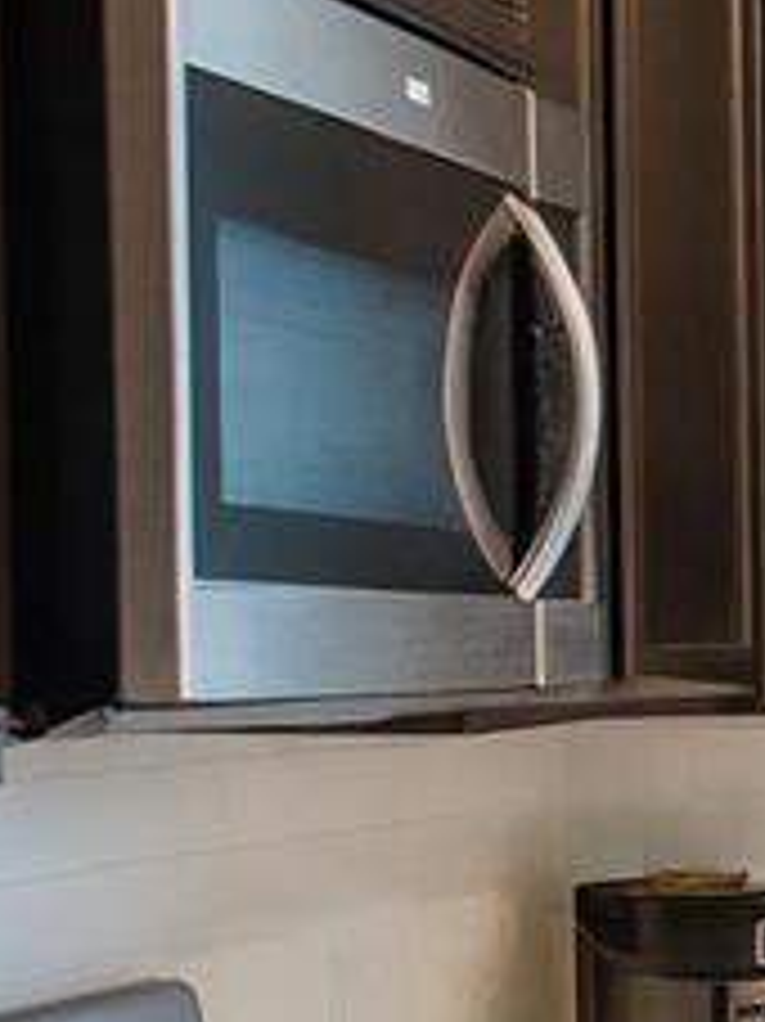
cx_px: 2048
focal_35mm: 104
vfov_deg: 18.6
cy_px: 914
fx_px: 3067
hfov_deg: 11.0
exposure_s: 1/30
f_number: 4
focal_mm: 16
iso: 400
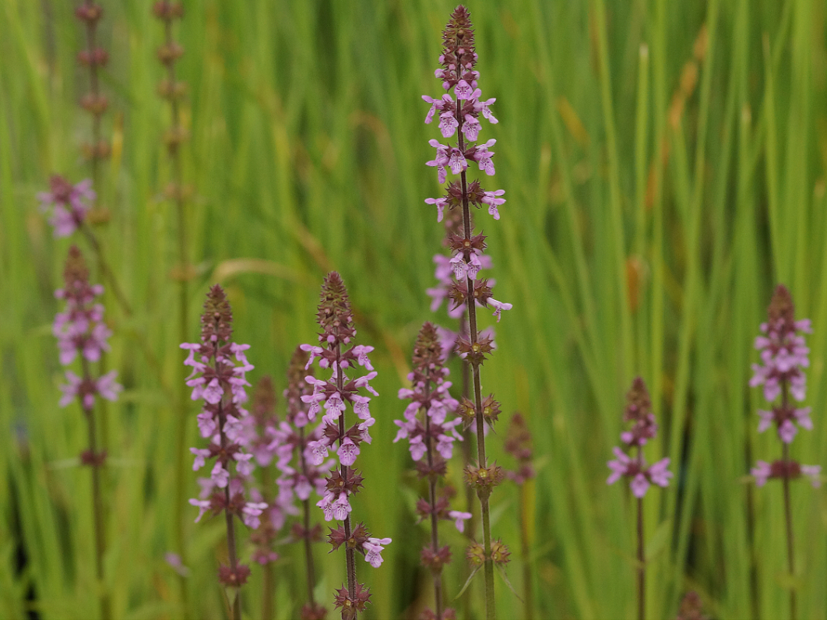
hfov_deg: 12.1
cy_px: 310
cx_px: 403
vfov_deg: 9.1
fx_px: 3893
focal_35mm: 163
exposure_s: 1/160
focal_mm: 100
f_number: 4.5
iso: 640
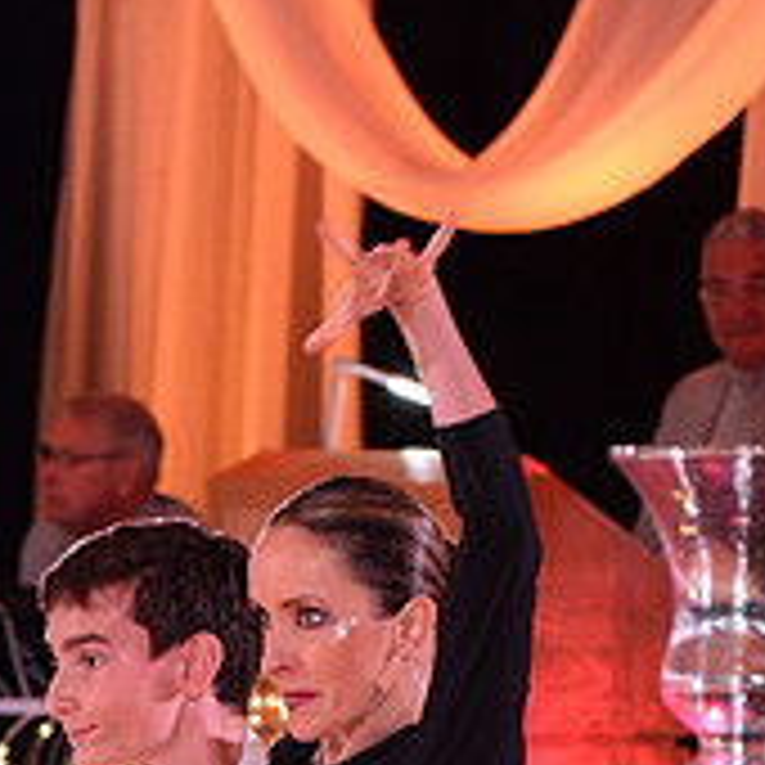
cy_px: 1256
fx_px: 11551
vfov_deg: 3.8
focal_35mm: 462
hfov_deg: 3.8
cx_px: 65
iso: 4000
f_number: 6.3
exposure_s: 1/250
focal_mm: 160
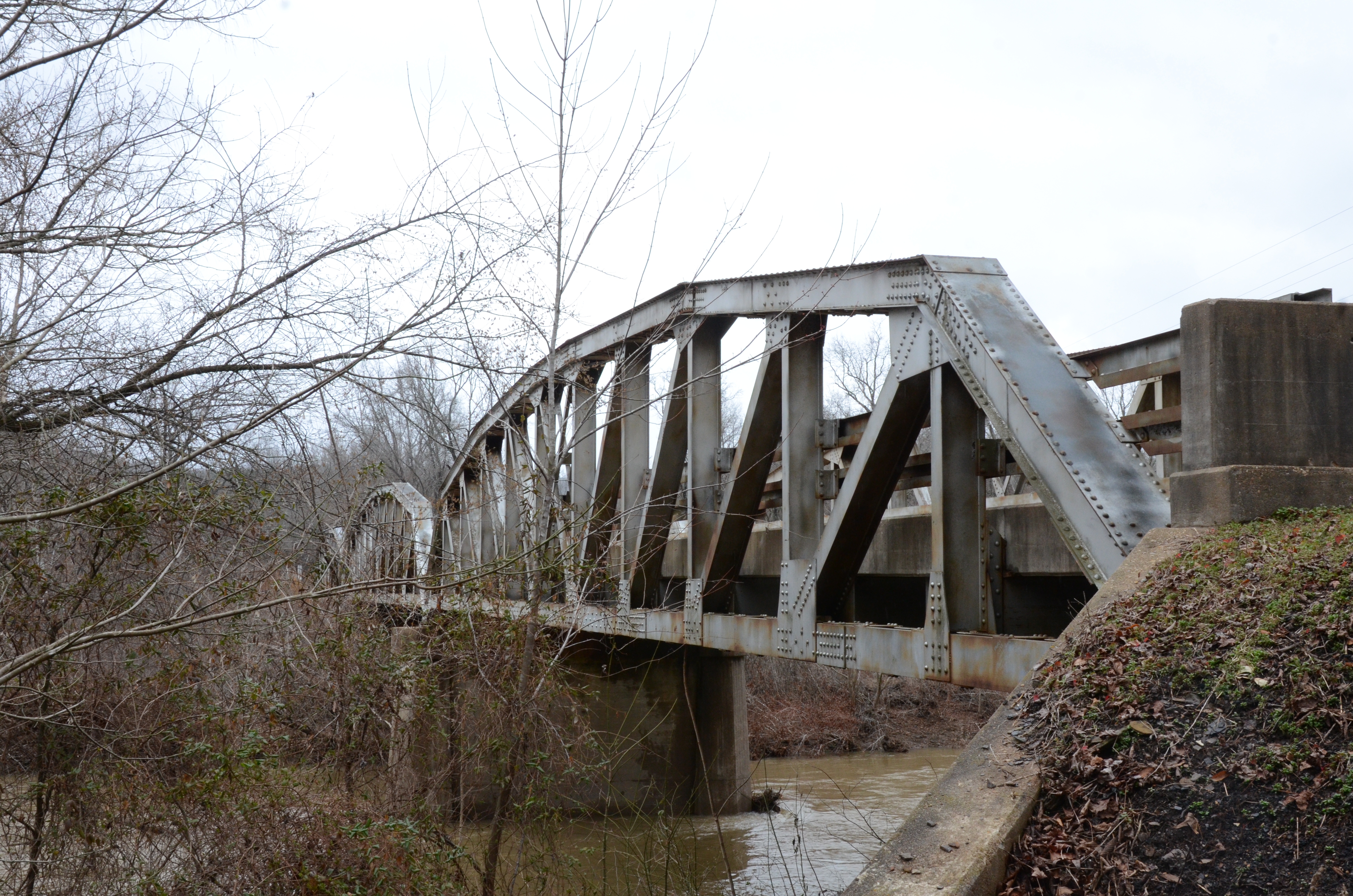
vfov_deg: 29.7
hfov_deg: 43.7
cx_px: 676
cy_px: 448
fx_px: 1688
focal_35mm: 45
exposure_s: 1/160
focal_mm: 30
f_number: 14
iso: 1000
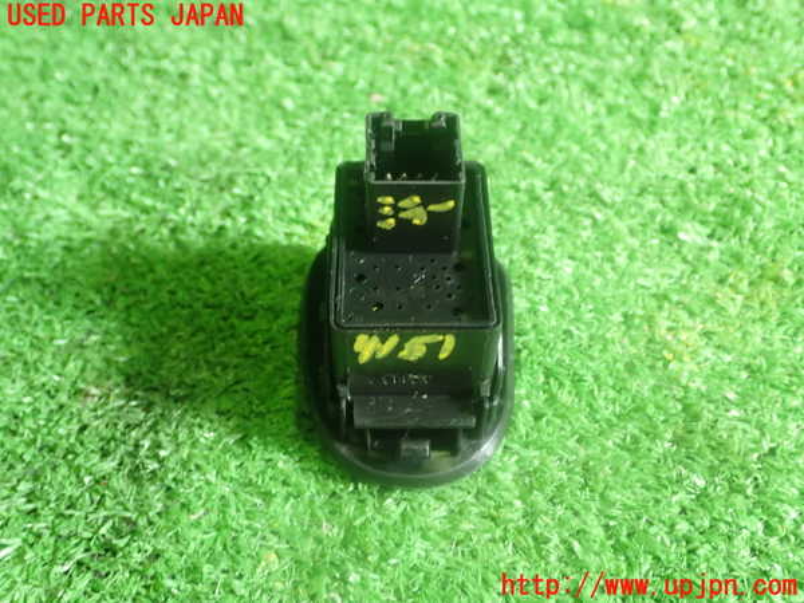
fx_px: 952
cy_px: 302
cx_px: 402
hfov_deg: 45.8
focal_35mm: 41
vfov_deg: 35.1
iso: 640
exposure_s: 1/40
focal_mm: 7.31
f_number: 2.8
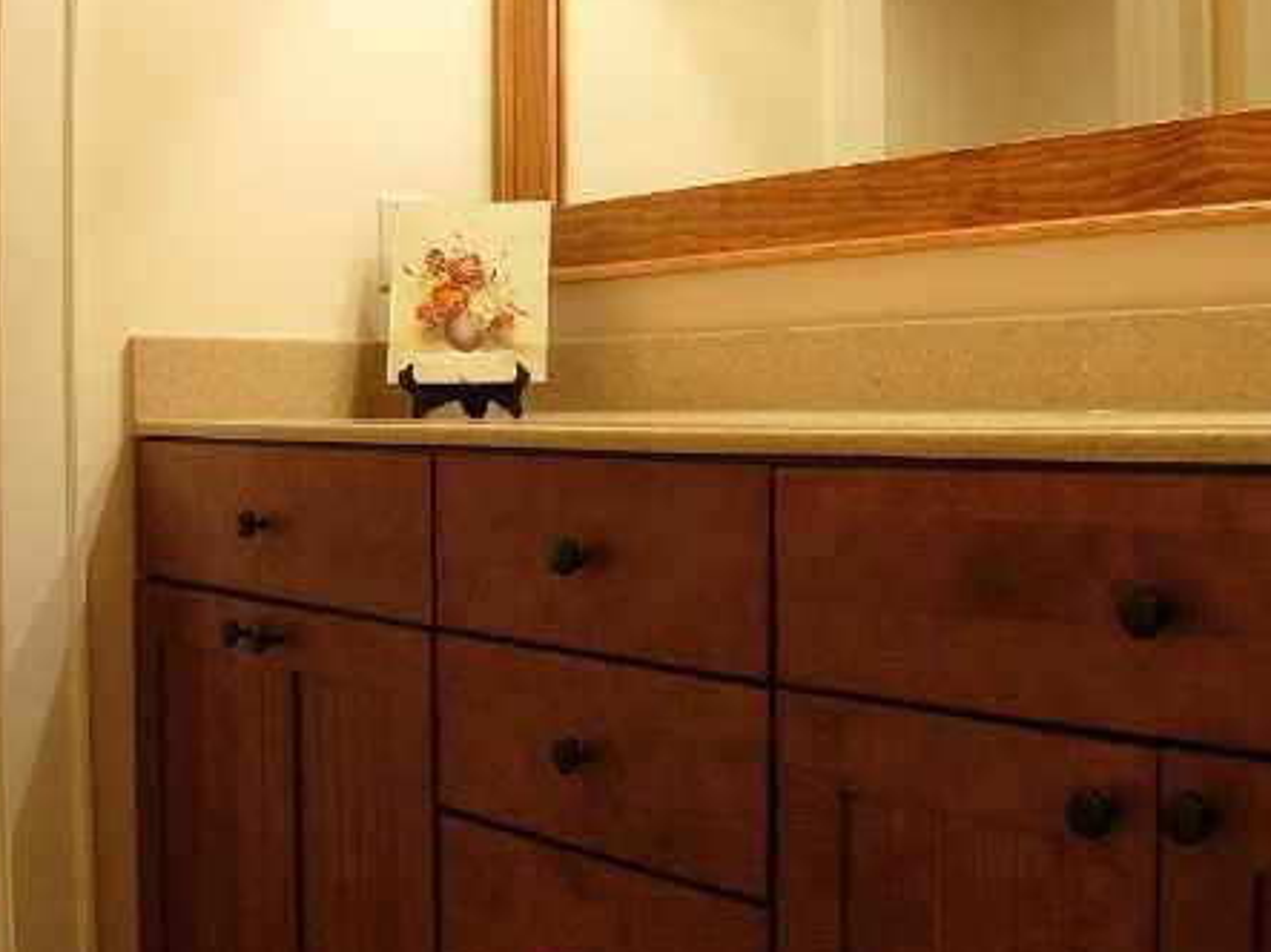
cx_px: 605
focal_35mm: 52
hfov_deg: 36.8
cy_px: 350
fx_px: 1909
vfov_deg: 27.9
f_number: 2.8
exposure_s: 1/10
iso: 100
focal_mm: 6
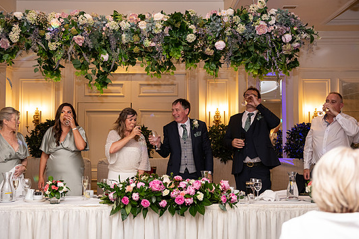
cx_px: 173
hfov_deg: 42.7
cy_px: 123
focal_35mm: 46
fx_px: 459
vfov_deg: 29.2
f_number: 3.5
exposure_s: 1/160
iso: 640
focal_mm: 42
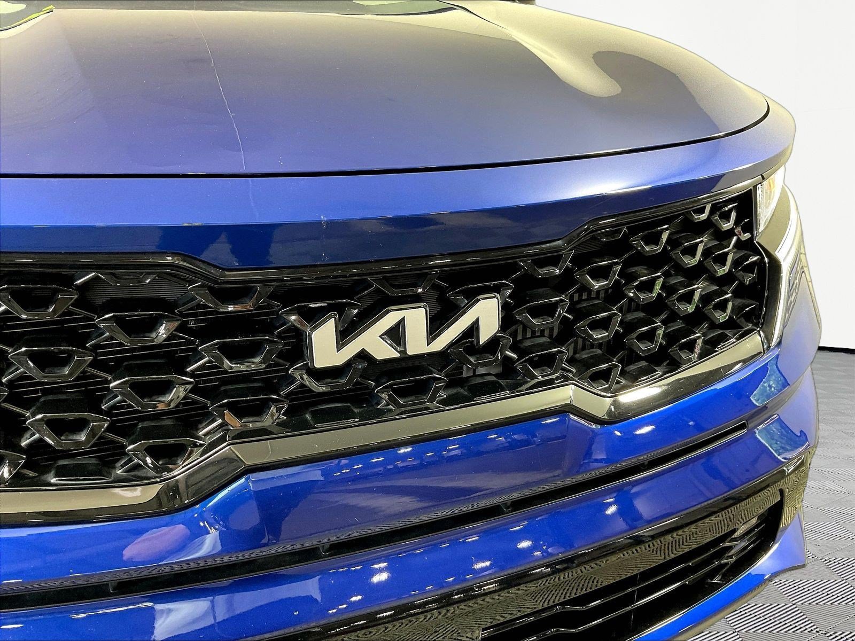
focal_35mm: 29
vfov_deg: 48.2
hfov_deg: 61.7
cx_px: 428
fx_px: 716
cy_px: 320
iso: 125
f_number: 1.8
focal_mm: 3
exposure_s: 1/60
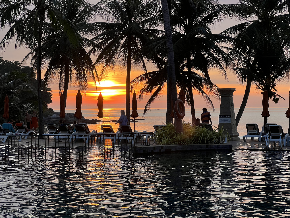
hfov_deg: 25.3
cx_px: 145
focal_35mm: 77
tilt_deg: +0.6
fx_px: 645
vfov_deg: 19.1
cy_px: 109
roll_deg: +0.9
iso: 32
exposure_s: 1/141
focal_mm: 9
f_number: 2.8
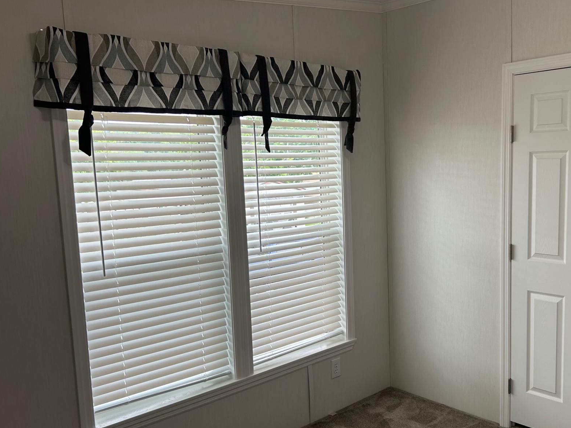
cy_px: 233
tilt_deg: -7.2
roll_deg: +1.5
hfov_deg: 53.1
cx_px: 369
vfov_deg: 41.8
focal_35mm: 34
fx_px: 561
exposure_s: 1/120
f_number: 1.5
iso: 32
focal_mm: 5.7
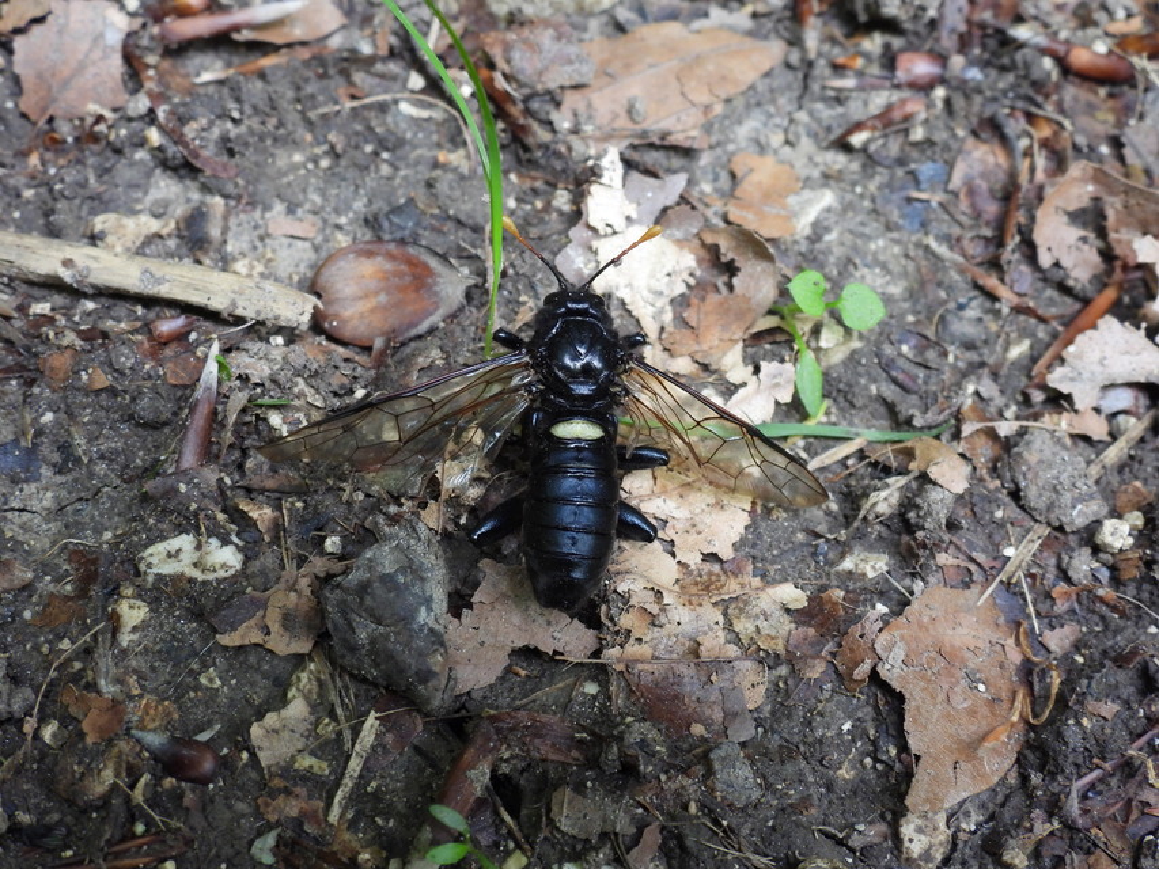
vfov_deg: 21.0
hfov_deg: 27.8
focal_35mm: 70
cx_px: 580
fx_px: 2344
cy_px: 434
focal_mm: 12.5
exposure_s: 1/60
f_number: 3.5
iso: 400
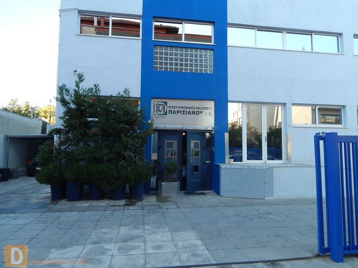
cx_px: 179
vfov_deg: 54.9
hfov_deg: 69.4
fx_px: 258
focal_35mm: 25
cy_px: 134
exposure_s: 1/250
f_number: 3.1
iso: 140
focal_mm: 4.5
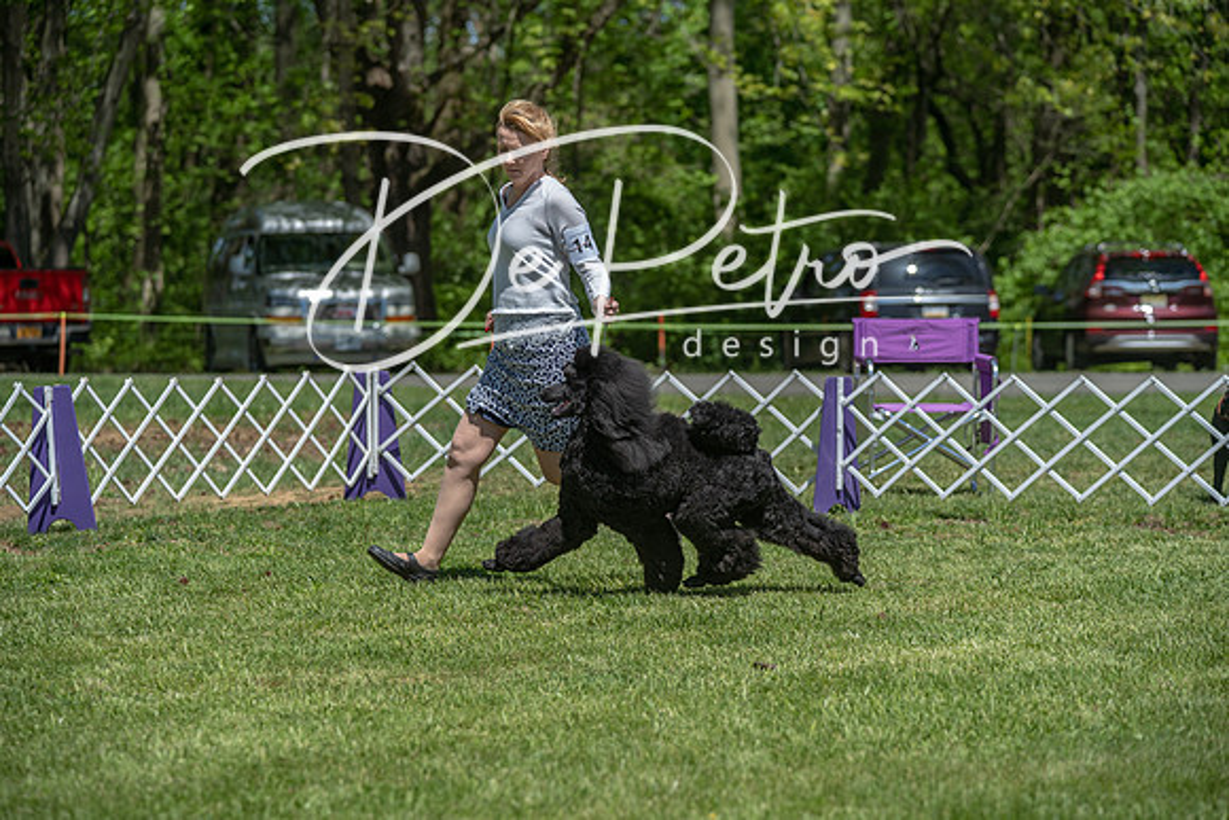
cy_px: 410
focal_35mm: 135
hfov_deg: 15.2
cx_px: 614
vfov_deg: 10.2
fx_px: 4610
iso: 200
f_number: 5
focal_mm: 135
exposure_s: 1/1000
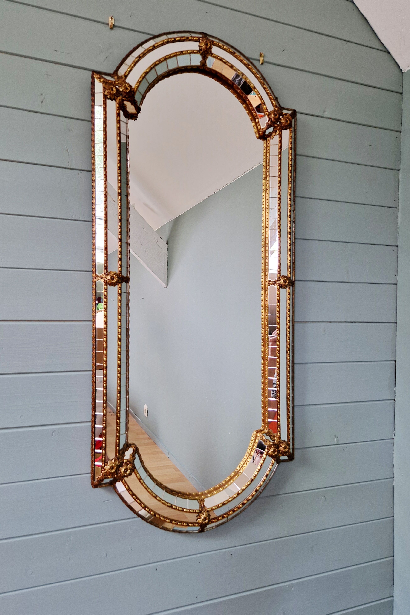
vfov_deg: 73.7
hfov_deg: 53.1
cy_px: 308
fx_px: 410
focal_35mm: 24
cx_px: 203
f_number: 1.8
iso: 250
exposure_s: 1/100
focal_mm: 5.4
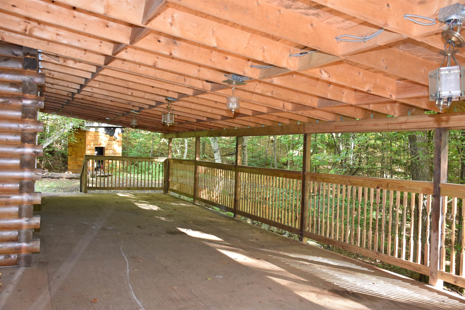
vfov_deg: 38.4
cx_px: 232
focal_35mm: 34
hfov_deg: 55.1
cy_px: 155
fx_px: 446
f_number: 4
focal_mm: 23
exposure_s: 1/60
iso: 1250
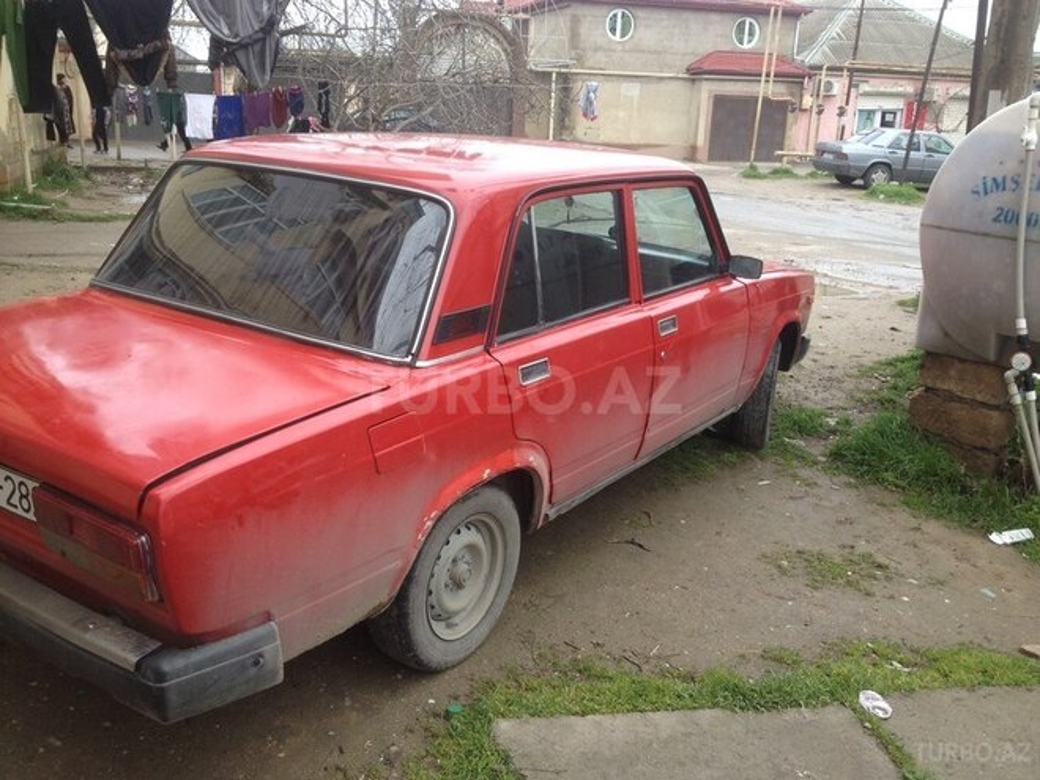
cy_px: 390
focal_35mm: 35
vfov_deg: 40.7
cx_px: 520
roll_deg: -3.4
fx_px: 1052
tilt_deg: -16.7
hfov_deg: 52.6
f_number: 2.4
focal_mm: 4.28
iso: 50
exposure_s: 1/201
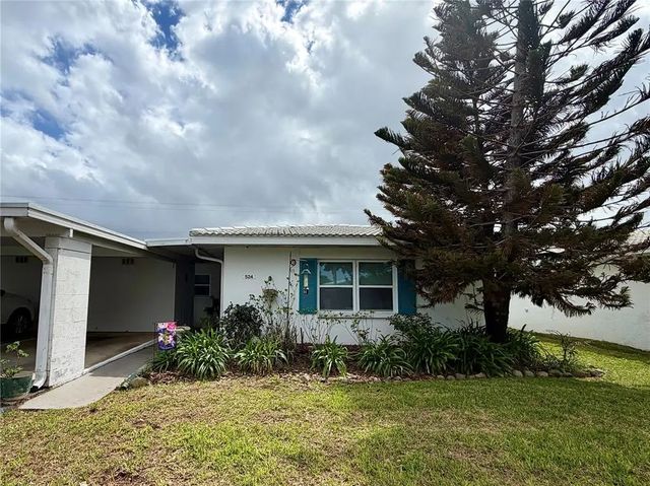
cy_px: 243
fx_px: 263
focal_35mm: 14
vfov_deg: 85.6
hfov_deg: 102.1
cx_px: 325
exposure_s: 1/1211
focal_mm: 2.22
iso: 20
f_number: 2.2
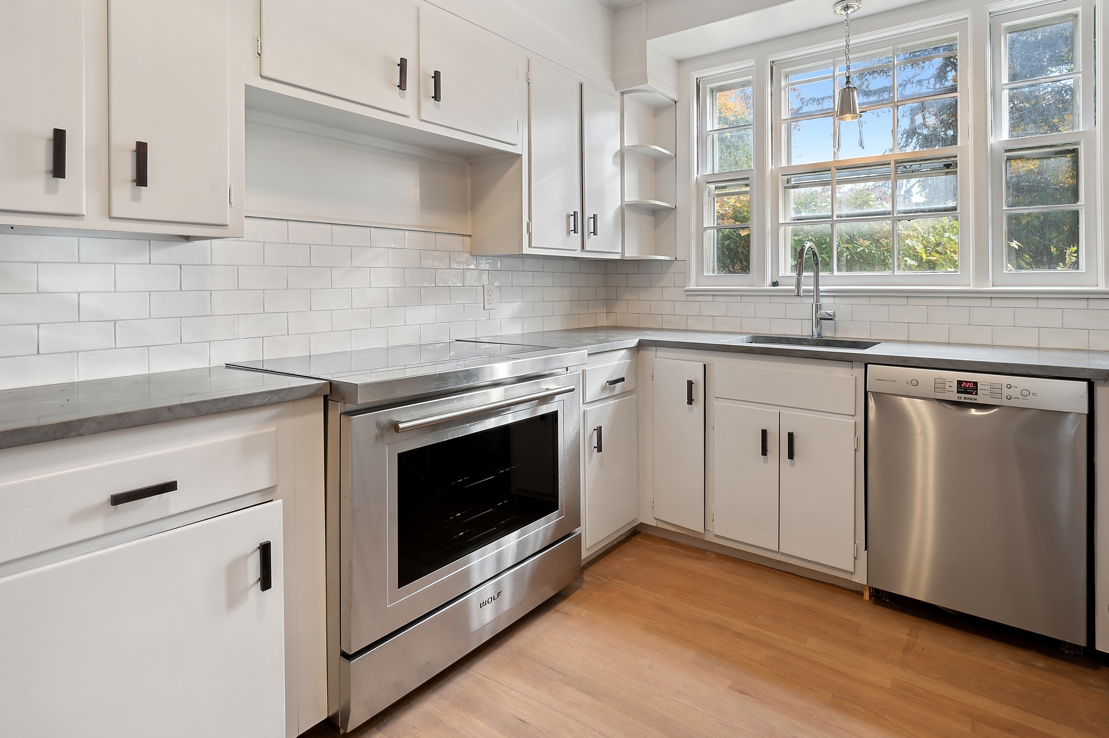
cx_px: 599
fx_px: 554
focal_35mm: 18
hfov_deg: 89.9
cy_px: 332
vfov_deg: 67.2
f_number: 11
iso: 200
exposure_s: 1/4
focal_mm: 14
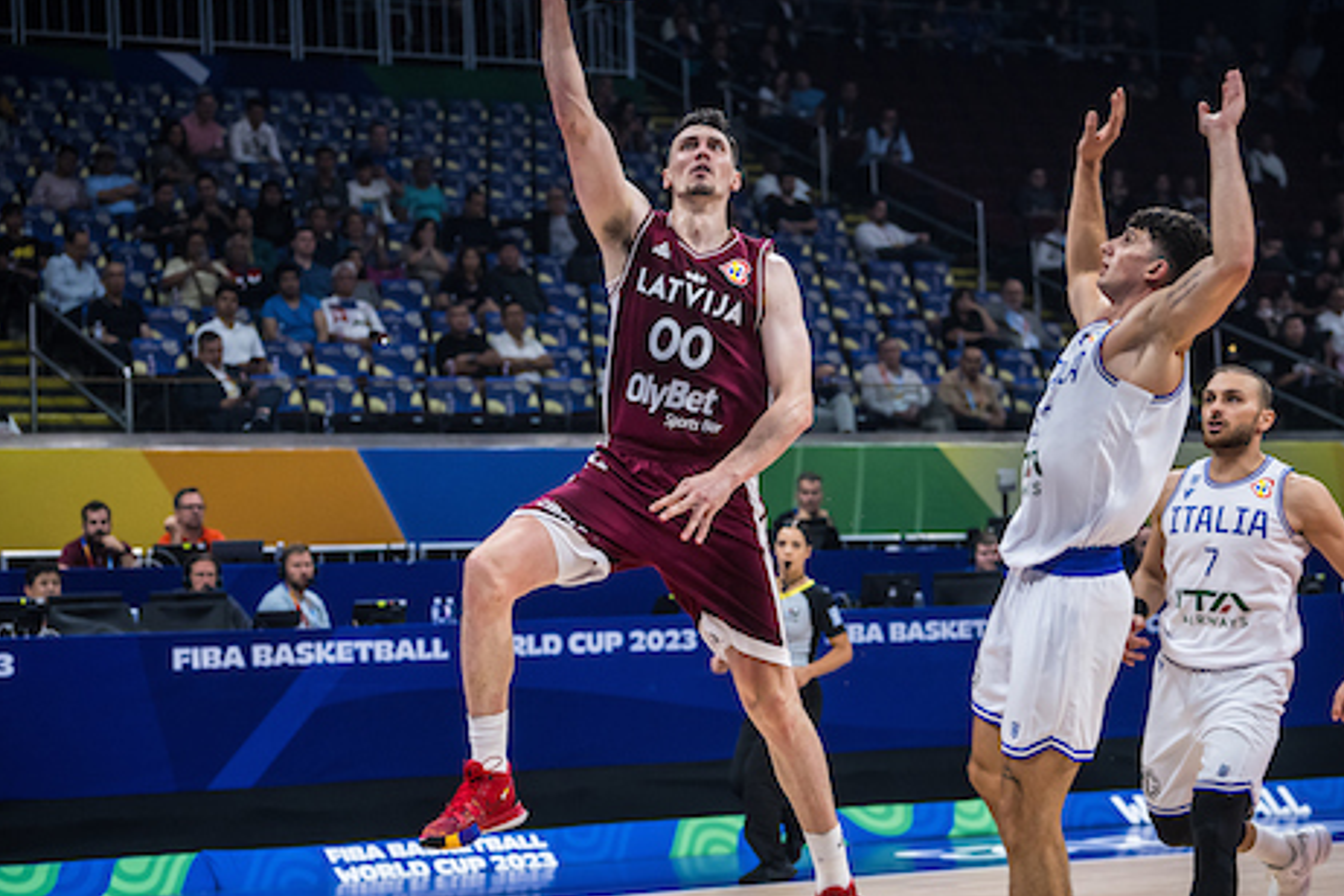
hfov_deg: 22.4
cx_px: 759
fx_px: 3397
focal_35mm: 91
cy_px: 448
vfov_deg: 15.0
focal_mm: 70
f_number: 3.2
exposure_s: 1/2500
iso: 1600
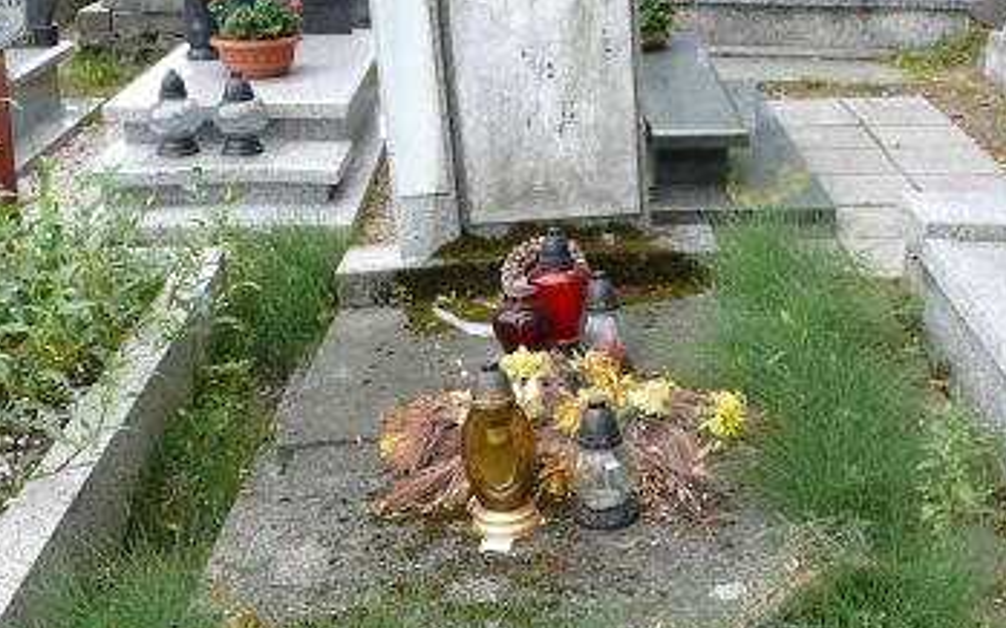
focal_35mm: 51
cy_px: 481
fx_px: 1398
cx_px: 499
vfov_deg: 25.0
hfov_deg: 39.6
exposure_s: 1/100
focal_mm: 7.4
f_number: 2.8
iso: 100
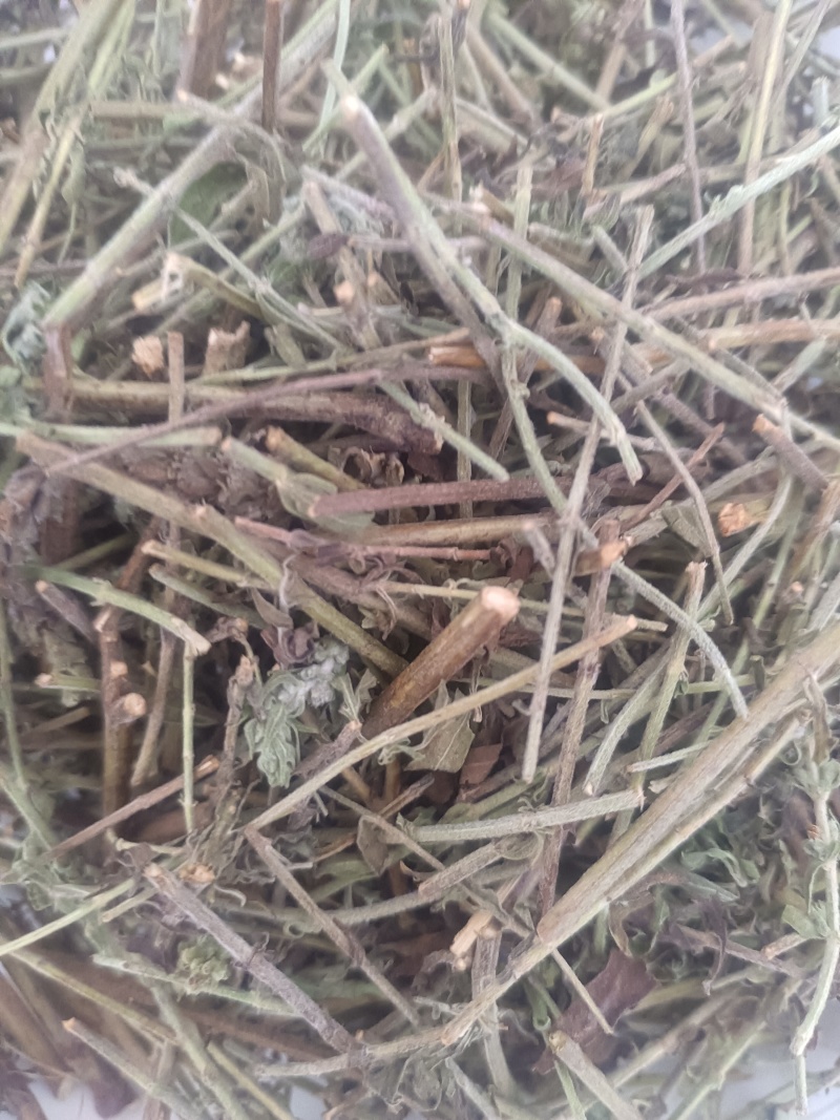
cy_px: 560
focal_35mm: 26
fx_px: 841
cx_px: 420
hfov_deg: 53.1
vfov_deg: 67.3
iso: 1344
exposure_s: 1/20
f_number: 1.8
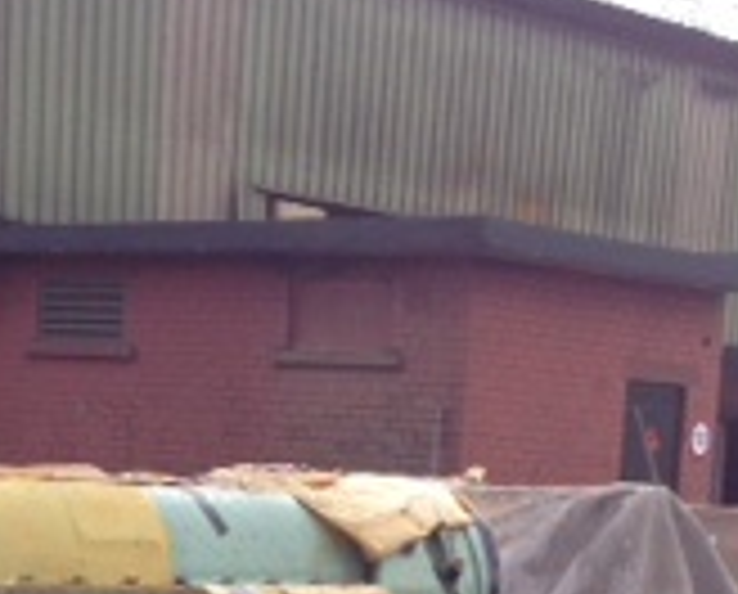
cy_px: 940
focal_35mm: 133
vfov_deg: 11.1
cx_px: 284
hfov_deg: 14.4
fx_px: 2912
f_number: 2.4
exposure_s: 1/673
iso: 64
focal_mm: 4.28
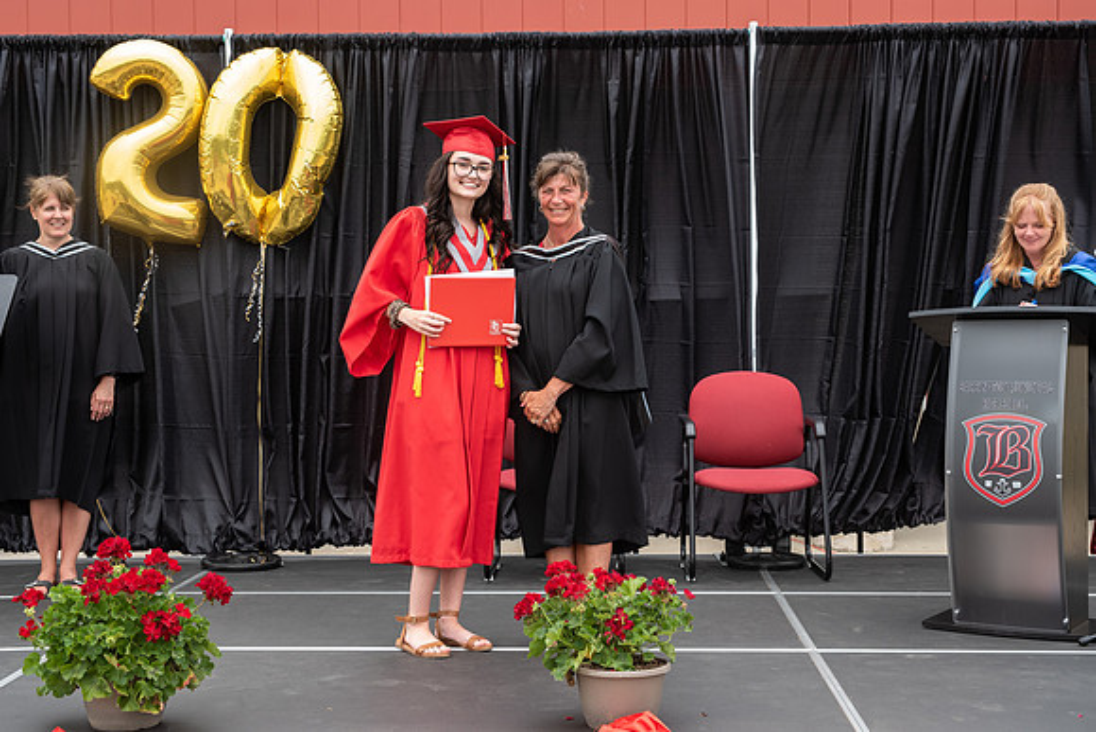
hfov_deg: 36.8
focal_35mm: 54
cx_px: 561
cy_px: 376
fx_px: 1647
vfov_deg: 25.0
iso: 500
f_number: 5.6
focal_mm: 48
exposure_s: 1/500
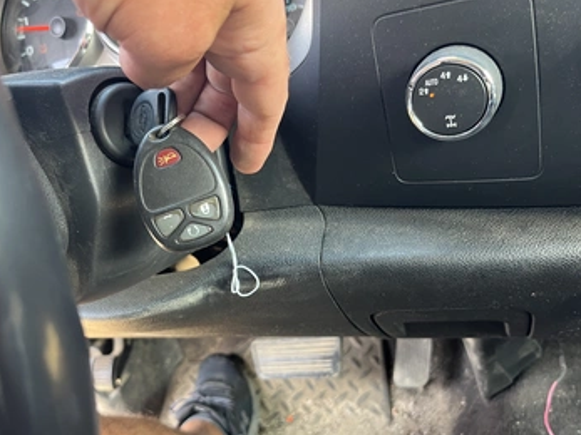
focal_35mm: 30
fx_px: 503
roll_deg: +22.6
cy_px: 248
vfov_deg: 46.6
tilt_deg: -28.5
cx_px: 249
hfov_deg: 59.7
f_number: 1.6
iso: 125
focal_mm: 5.1
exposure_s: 1/60
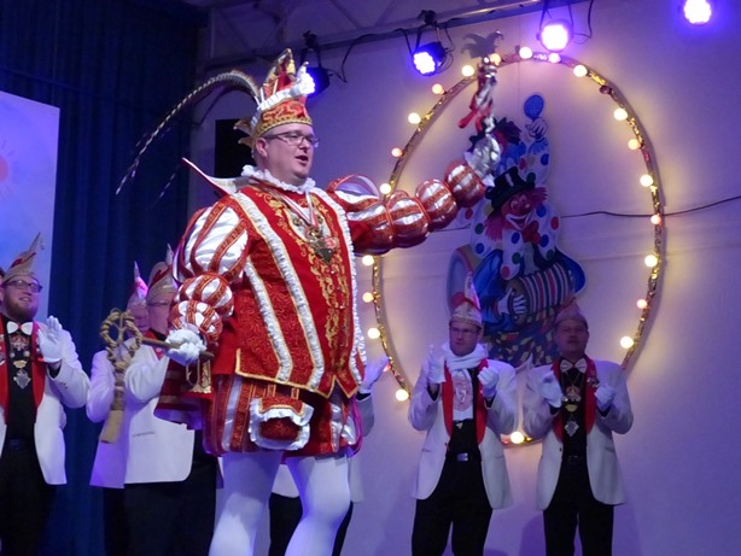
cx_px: 370
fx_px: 1949
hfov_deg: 21.5
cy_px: 278
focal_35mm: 91
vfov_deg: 16.2
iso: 1600
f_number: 4
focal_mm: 16.4
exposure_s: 1/125
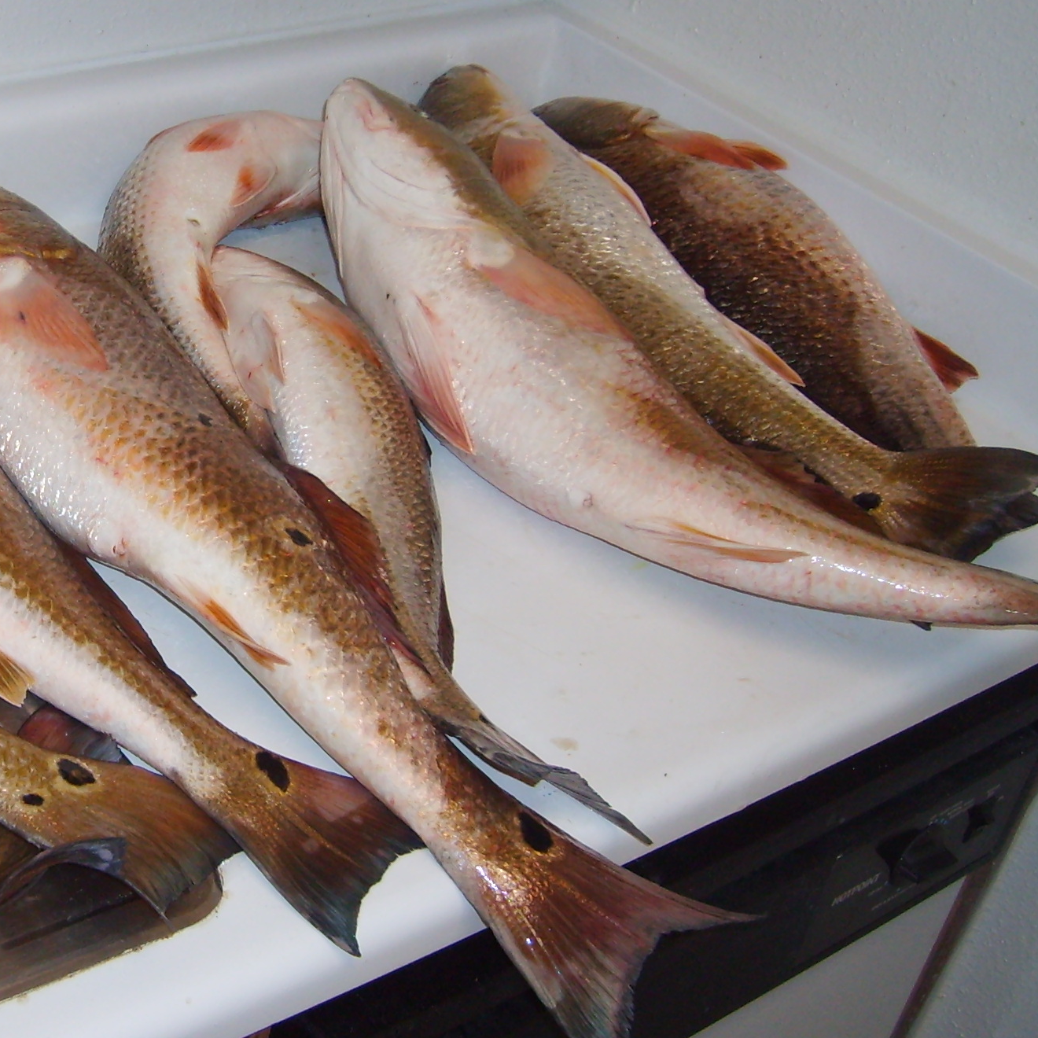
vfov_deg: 28.6
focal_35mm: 60
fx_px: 2036
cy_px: 432
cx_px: 72
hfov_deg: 27.4
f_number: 2.8
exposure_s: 1/45
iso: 100
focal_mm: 5.8
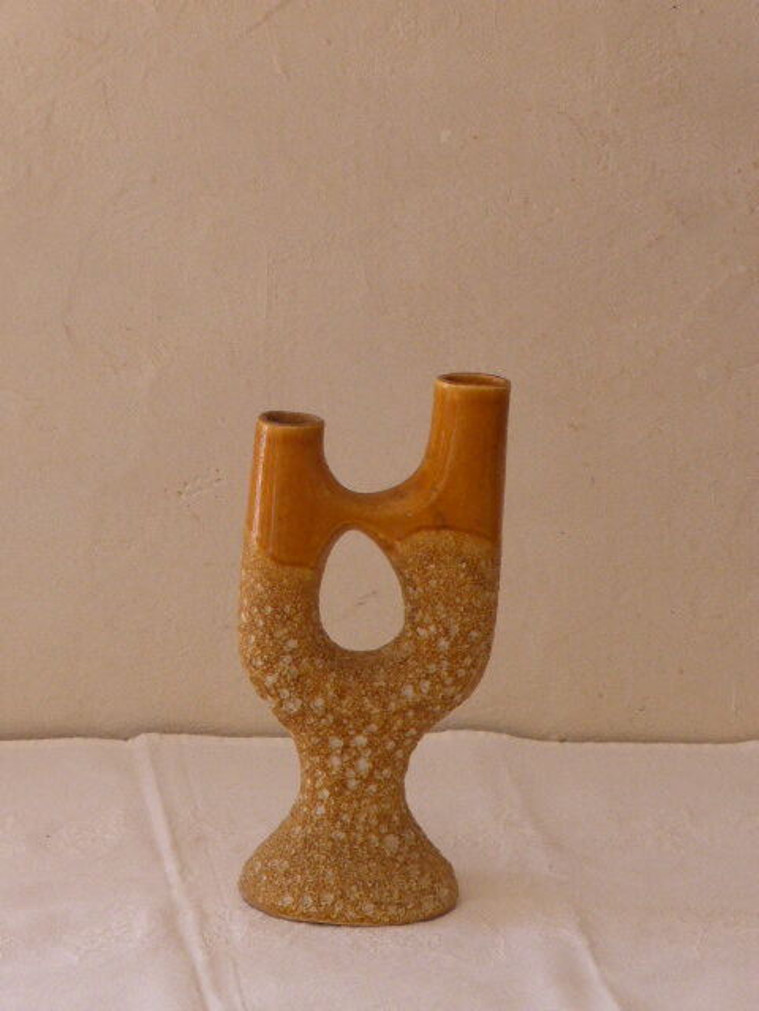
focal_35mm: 170
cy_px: 506
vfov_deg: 11.6
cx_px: 380
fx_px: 4970
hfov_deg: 8.7
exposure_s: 1/60
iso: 400
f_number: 5.4
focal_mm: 27.6
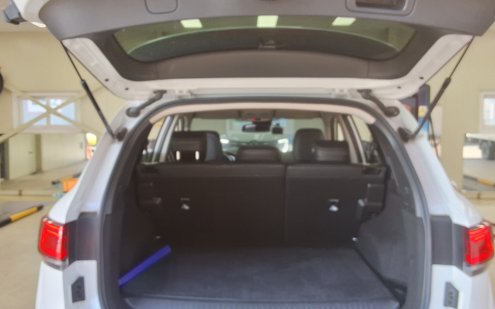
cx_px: 237
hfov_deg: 56.7
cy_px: 157
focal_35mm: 34
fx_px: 459
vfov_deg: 37.3
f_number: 1.9
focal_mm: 2.91
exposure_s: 1/120
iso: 40
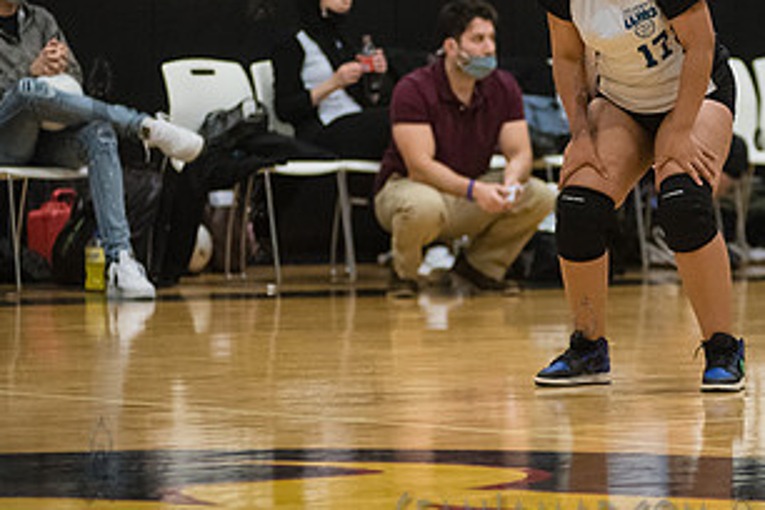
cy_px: 96
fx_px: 6247
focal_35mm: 294
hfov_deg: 7.0
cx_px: 582
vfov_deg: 4.7
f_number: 3.2
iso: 5000
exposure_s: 1/400
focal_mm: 155
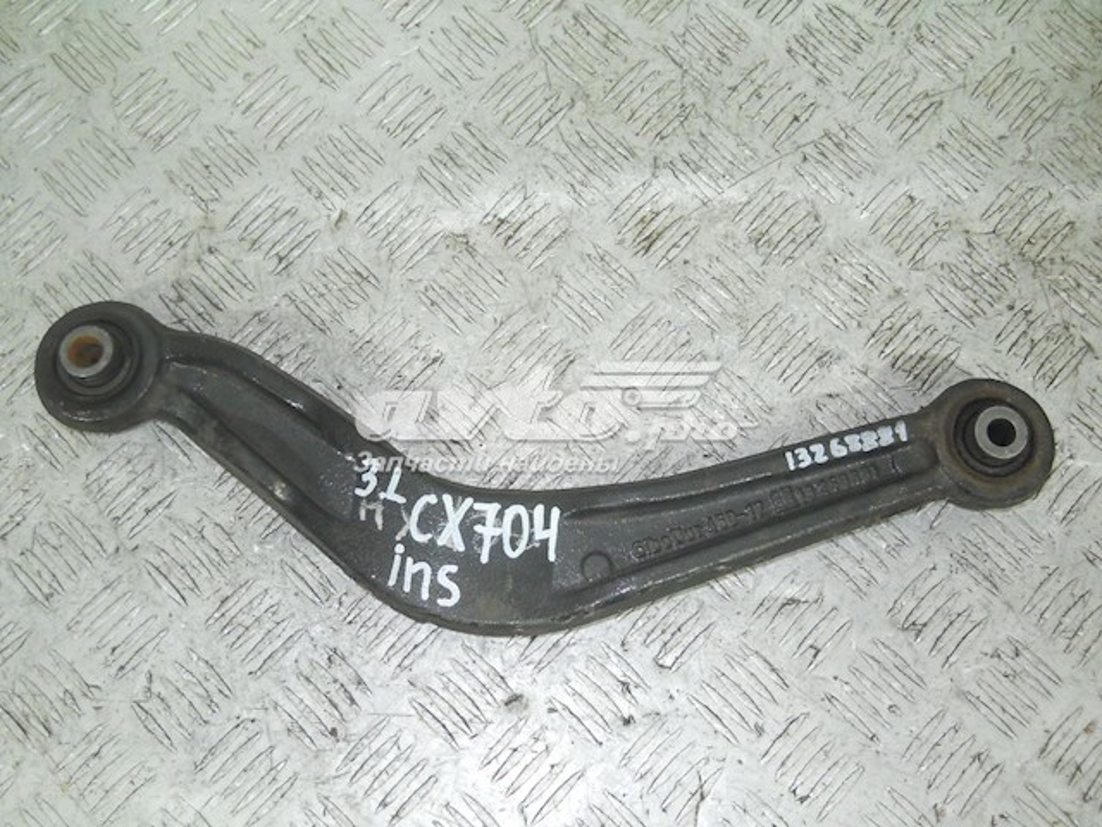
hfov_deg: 45.8
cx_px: 551
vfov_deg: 35.1
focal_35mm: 41
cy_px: 414
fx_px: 1305
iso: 200
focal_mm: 6.72
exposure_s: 1/30
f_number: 3.1
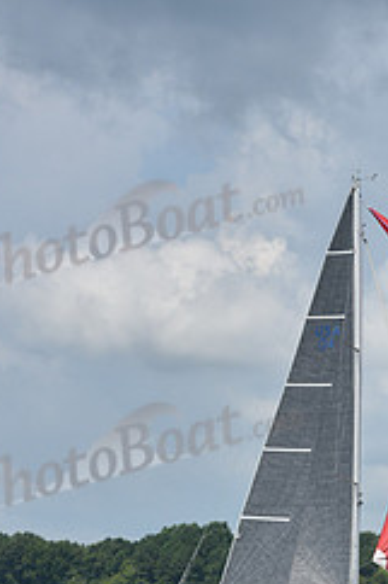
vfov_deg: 8.5
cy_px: 545
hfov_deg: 5.7
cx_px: 430
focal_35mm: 240
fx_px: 3885
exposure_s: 1/8000
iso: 320
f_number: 3.5
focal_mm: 100
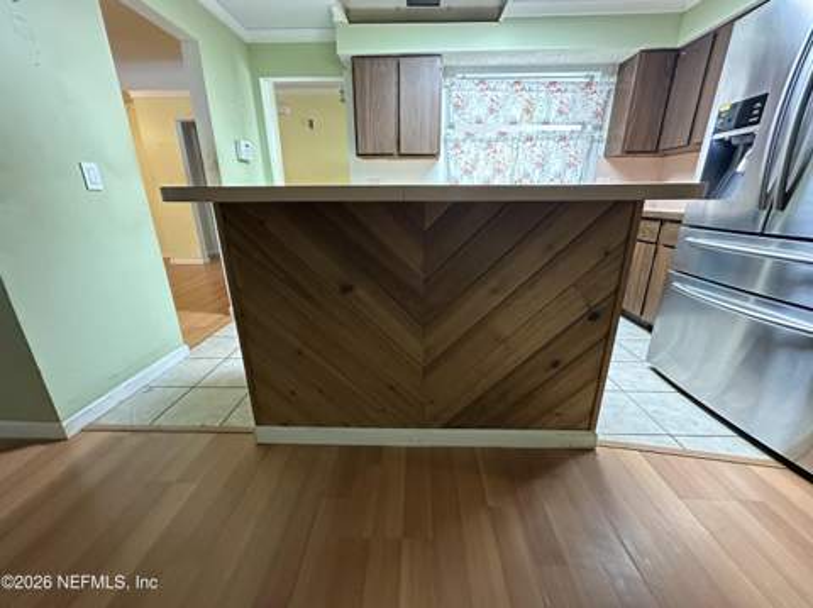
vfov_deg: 85.6
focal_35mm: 14
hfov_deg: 102.1
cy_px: 304
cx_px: 406
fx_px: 328
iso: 1250
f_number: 2.2
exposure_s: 1/40
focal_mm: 2.22
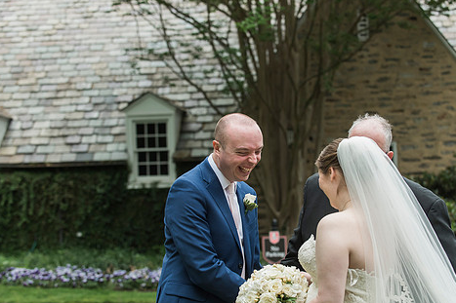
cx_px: 278
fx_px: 1102
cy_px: 162
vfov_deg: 15.7
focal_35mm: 87
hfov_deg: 23.3
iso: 800
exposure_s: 1/640
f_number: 4
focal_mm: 70
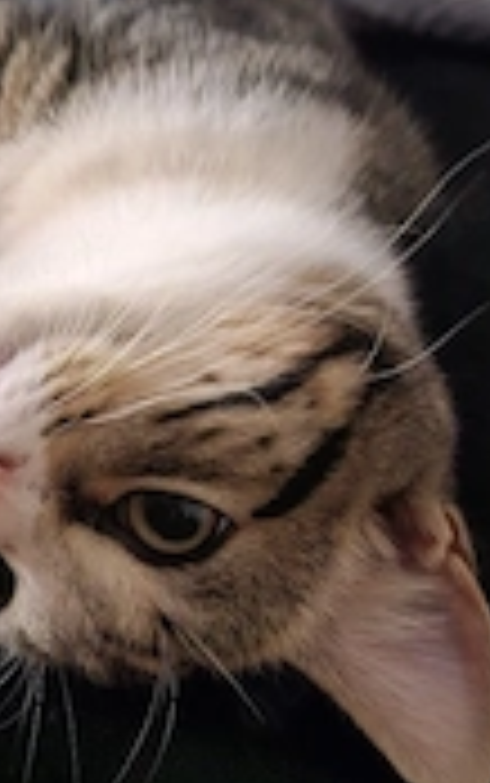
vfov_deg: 36.2
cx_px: 117
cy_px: 328
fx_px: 1195
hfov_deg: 22.9
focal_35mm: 56
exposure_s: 1/7
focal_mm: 5.54
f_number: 1.8
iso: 2000
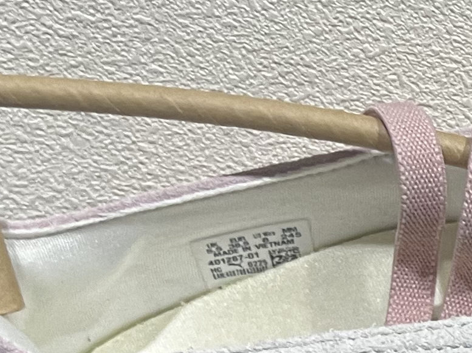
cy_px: 314
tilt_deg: -33.8
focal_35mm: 135
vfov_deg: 10.9
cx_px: 855
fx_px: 1840
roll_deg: -0.6
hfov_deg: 13.2
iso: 125
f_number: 1.5
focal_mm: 5.7
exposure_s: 1/50
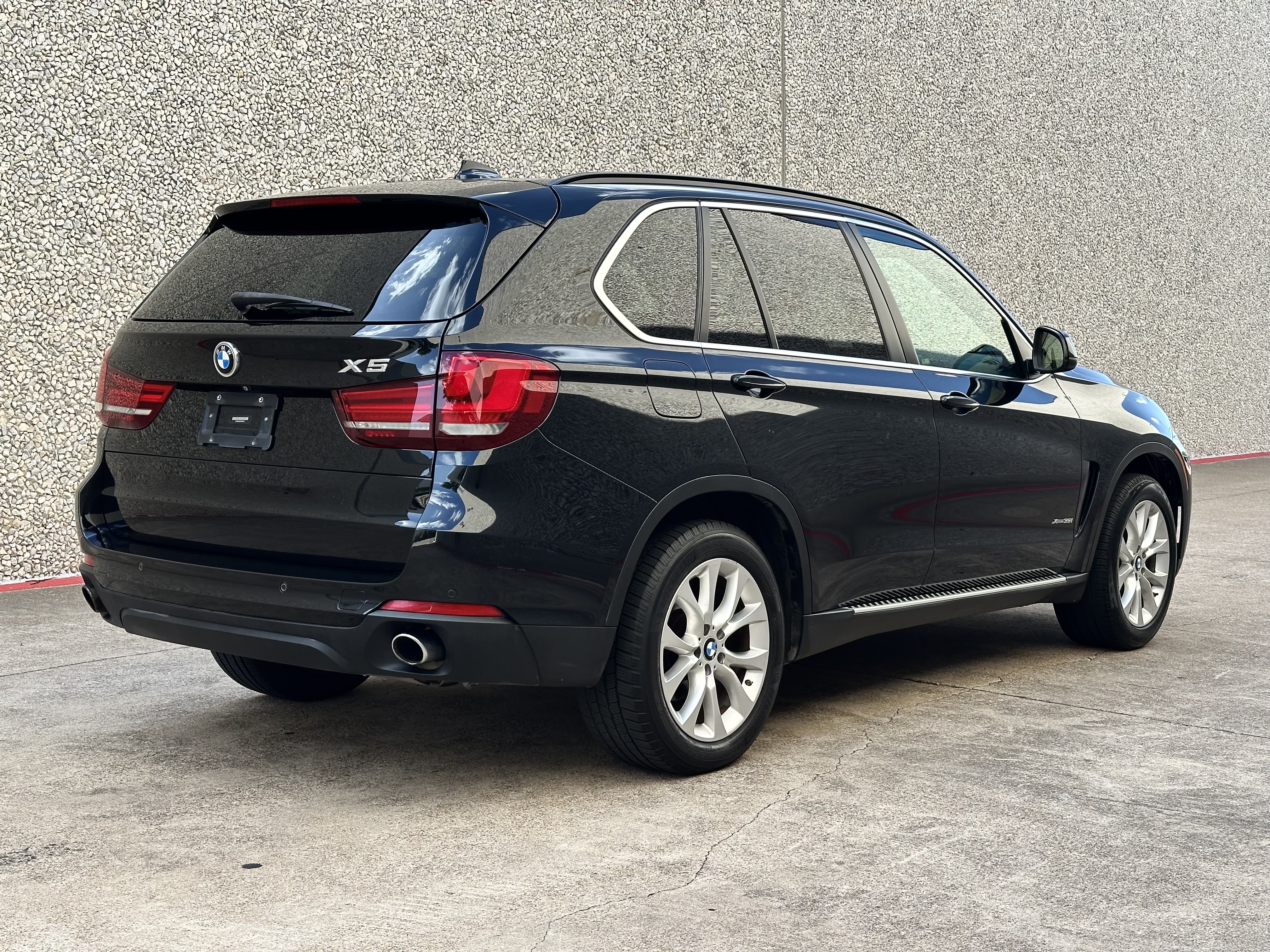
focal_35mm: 48
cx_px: 635
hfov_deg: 39.7
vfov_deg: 30.3
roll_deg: +1.5
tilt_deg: -1.0
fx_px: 1761
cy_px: 476
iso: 64
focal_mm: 6.86
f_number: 1.78
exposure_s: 1/590
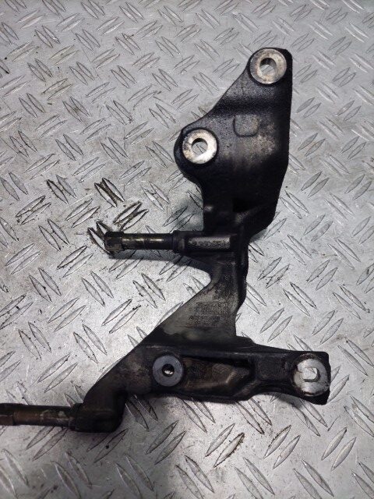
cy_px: 250
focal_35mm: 25
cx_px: 187
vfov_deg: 69.4
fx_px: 360
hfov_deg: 54.9
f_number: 1.8
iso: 64
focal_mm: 5.23
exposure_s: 1/100
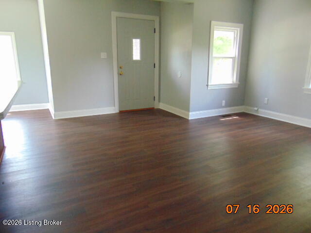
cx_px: 156
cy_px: 116
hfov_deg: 69.4
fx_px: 225
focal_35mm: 25
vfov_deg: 54.9
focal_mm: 4.5
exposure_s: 1/30
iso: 400
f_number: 3
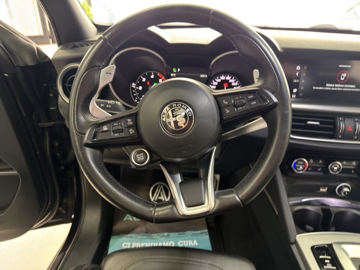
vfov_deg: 56.8
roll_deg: -0.8
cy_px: 135
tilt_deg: -27.3
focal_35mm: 24
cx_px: 180
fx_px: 250
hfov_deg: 71.6
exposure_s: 1/25
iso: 500
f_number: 1.78
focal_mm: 6.76
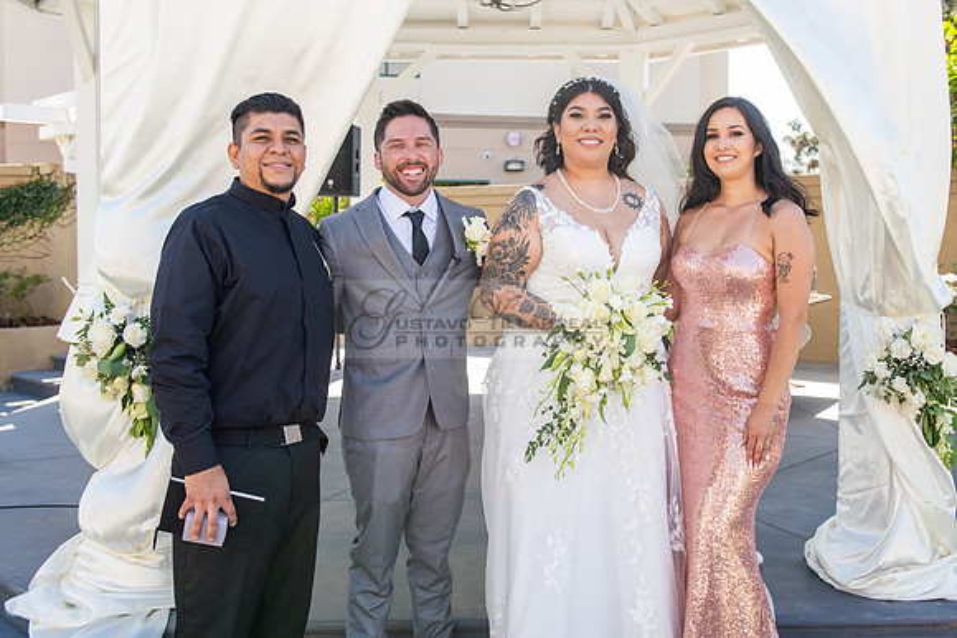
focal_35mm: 38
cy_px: 262
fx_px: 1007
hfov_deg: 50.8
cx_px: 521
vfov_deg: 35.1
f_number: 5
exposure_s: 1/125
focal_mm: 32
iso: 100
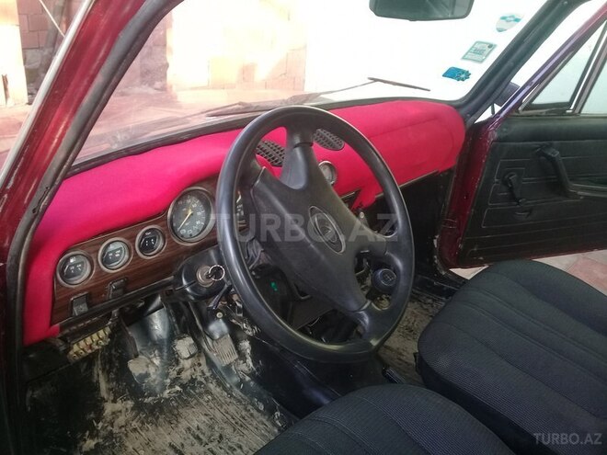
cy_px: 228
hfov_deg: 58.4
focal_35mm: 31
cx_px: 304
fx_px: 544
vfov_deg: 45.4
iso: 80
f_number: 2.2
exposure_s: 1/33
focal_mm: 3.3
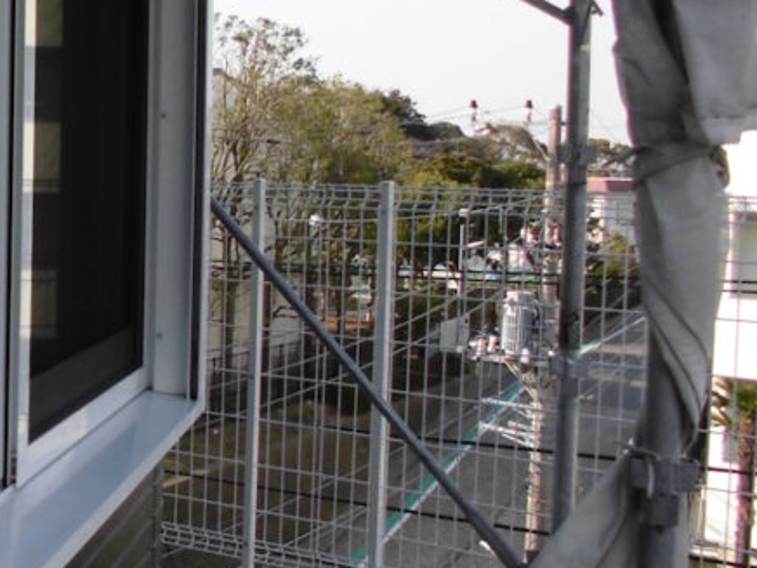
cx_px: -108
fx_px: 1334
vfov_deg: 24.0
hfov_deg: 28.3
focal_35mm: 61
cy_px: 240
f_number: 3.5
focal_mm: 4.6
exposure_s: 1/320
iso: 100
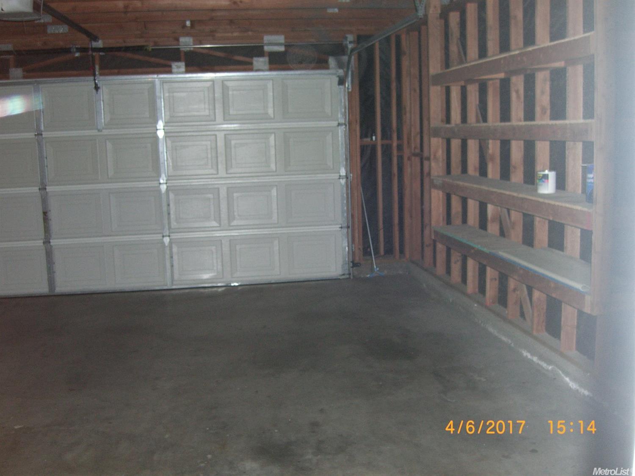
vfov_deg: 37.7
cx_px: 318
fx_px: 697
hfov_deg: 49.0
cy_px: 238
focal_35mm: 38
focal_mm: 7.9
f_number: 2.8
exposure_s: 1/60
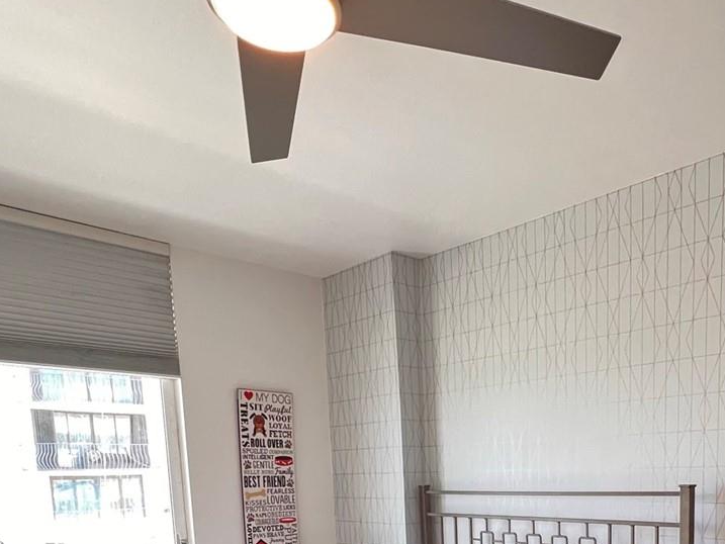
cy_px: 550
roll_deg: +1.1
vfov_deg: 41.6
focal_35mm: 29
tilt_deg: -7.2
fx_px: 607
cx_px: 497
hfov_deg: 59.8
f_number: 1.8
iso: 250
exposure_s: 1/60
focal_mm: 1.57
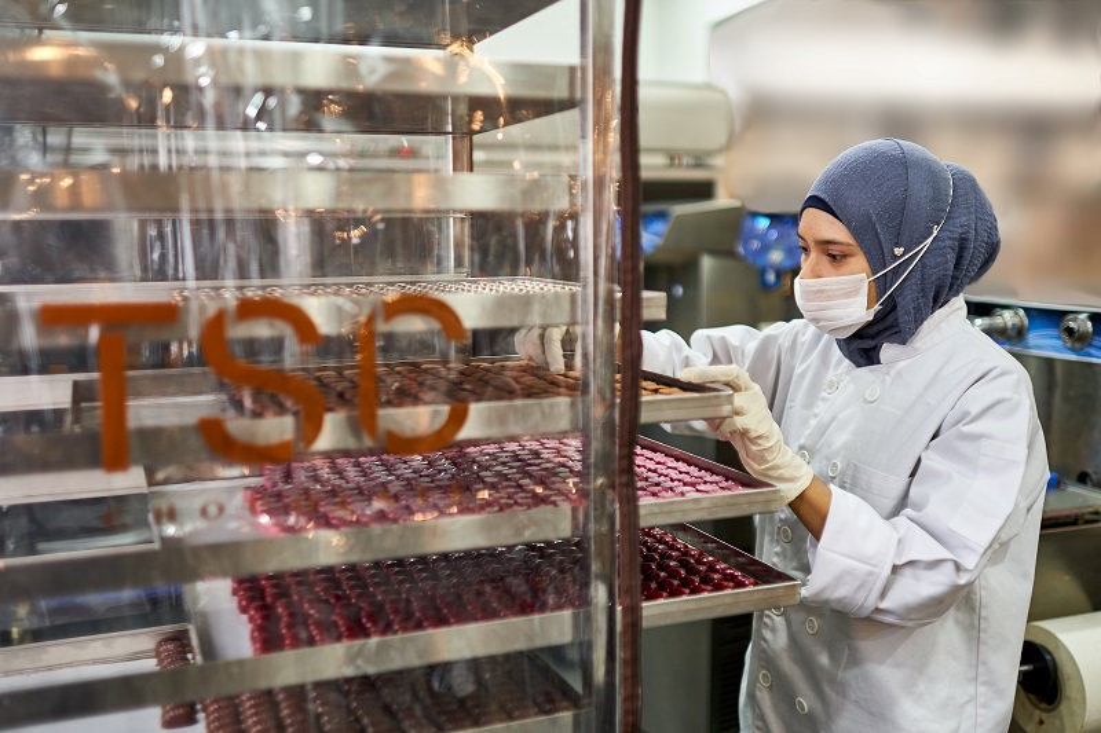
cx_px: 550
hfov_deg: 54.4
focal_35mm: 35
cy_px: 366
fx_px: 1070
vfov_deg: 37.8
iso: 400
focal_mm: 35
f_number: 1.8
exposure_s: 1/125
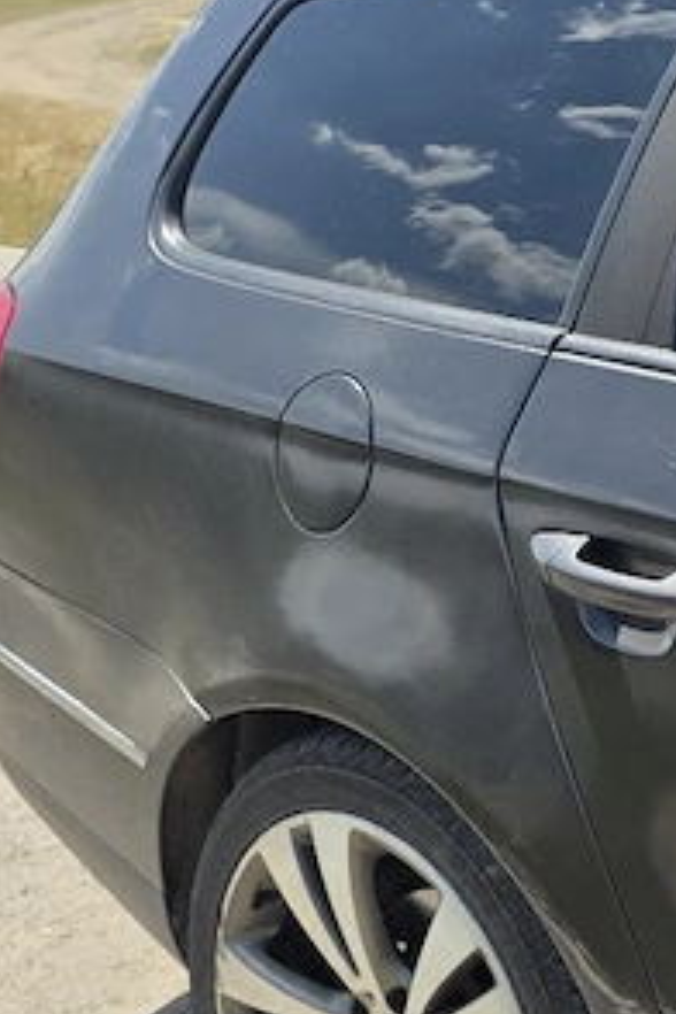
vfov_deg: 31.0
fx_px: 1831
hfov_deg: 18.8
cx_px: 976
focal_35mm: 65
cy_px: 504
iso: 80
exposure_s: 1/10000
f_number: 1.7
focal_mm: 6.3
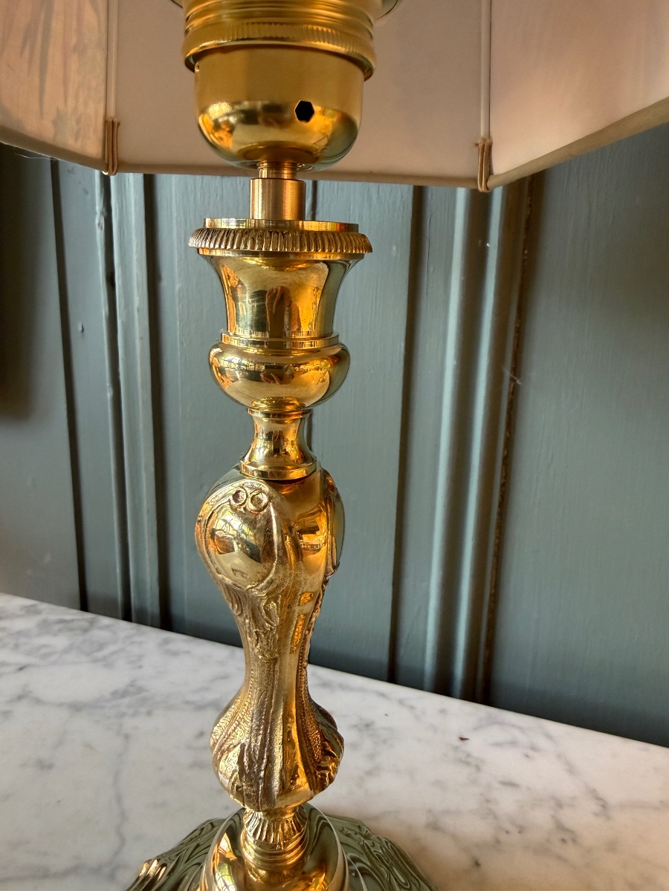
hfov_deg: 56.8
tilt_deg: -12.0
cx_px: 334
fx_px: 618
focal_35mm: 24
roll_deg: -1.9
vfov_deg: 71.6
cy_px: 446
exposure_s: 1/82
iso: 320
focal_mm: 2.22
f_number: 2.2
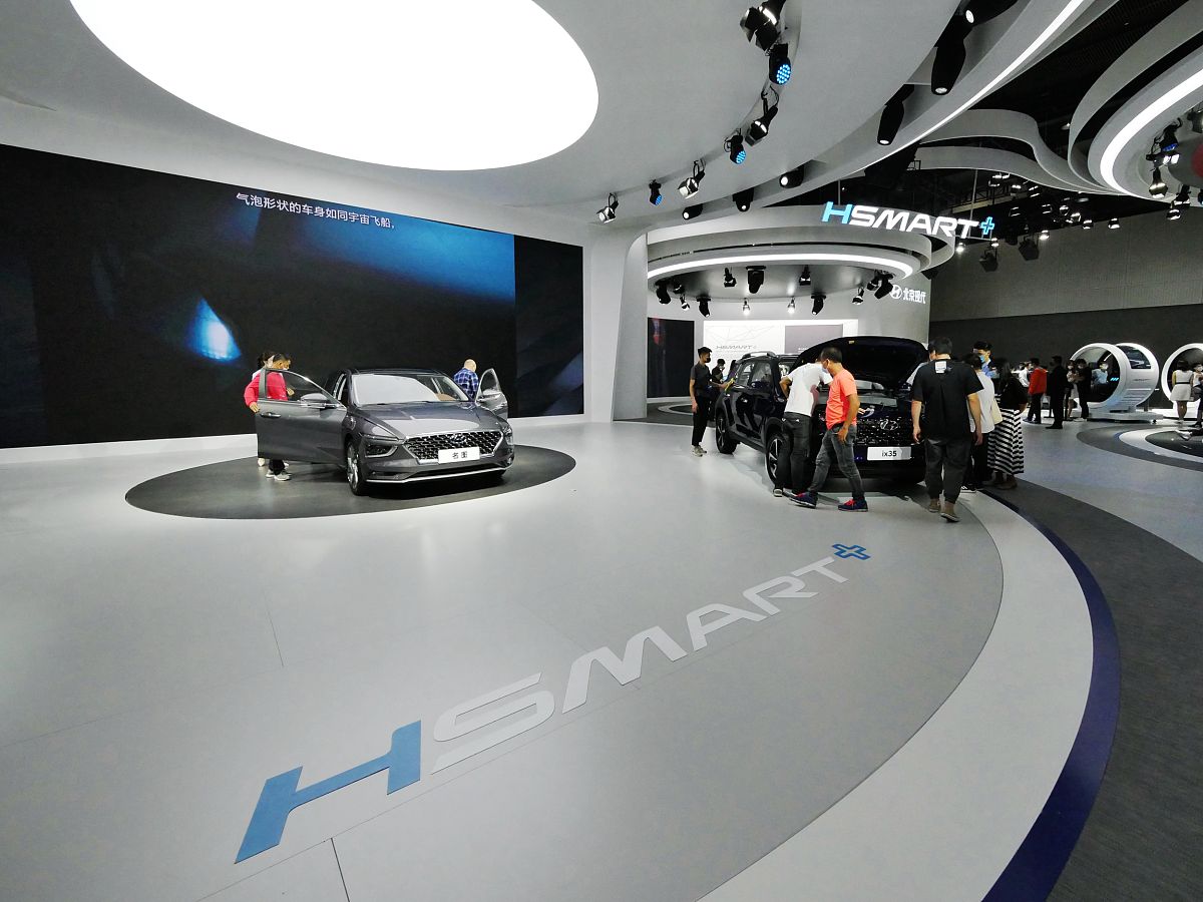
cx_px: 602
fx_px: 487
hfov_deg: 102.1
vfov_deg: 85.7
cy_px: 451
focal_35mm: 14
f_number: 5
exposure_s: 1/1600
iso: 3200
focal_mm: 7
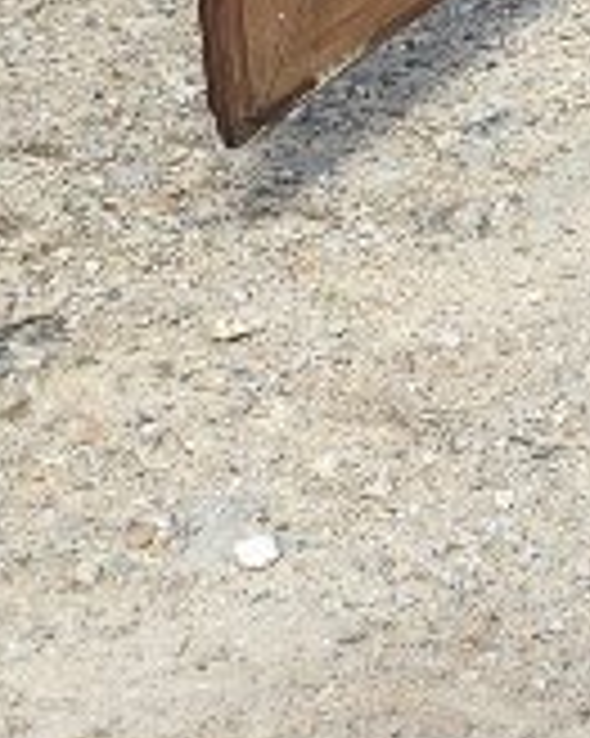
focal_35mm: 164
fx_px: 3583
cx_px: 1626
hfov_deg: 8.3
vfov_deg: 11.4
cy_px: -238
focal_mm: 6.3
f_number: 1.7
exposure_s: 1/359
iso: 25
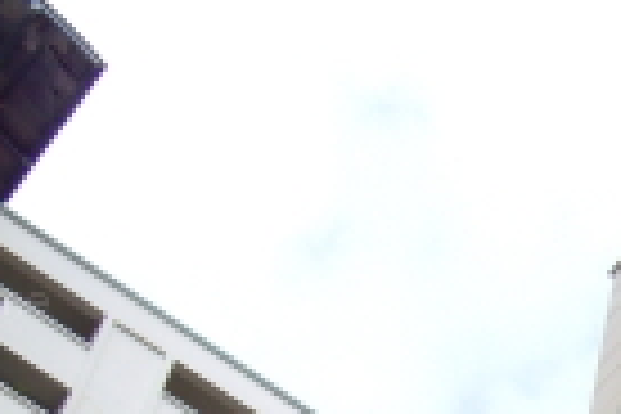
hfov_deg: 12.5
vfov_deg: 8.6
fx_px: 2639
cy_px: 756
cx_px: 1026
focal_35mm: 153
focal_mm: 6.2
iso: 80
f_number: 2.8
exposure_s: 1/400
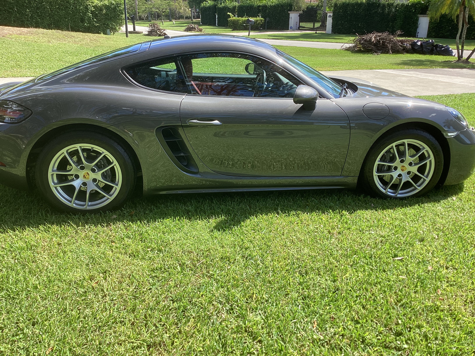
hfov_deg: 58.4
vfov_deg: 45.4
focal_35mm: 31
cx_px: 238
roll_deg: +0.8
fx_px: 425
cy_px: 178
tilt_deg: -21.2
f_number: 2.4
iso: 25
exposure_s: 1/463
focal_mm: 3.3
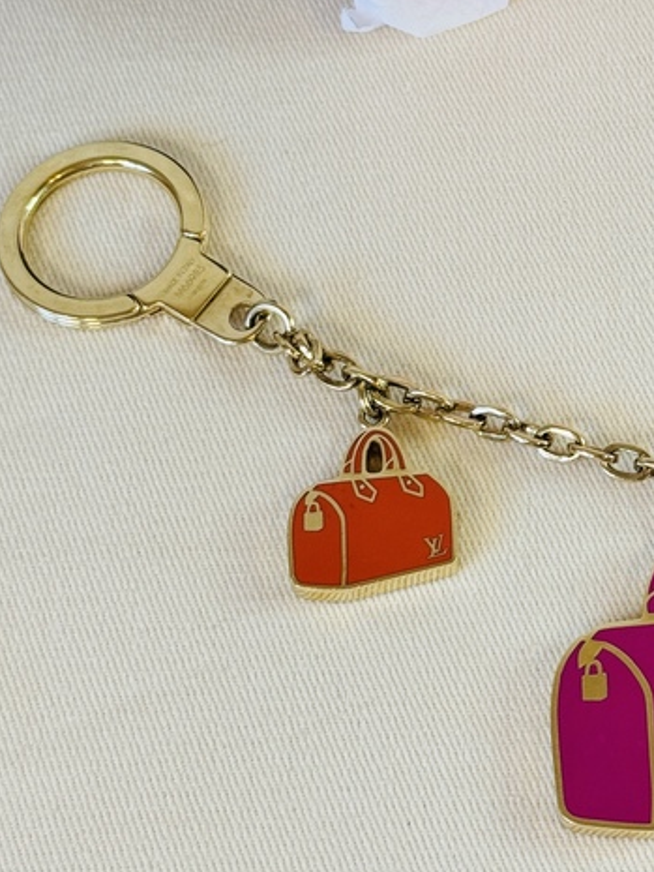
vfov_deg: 18.7
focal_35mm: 104
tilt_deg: -57.5
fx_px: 2619
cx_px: 675
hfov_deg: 14.0
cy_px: 188
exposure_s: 1/100
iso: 100
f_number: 1.78
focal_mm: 6.76
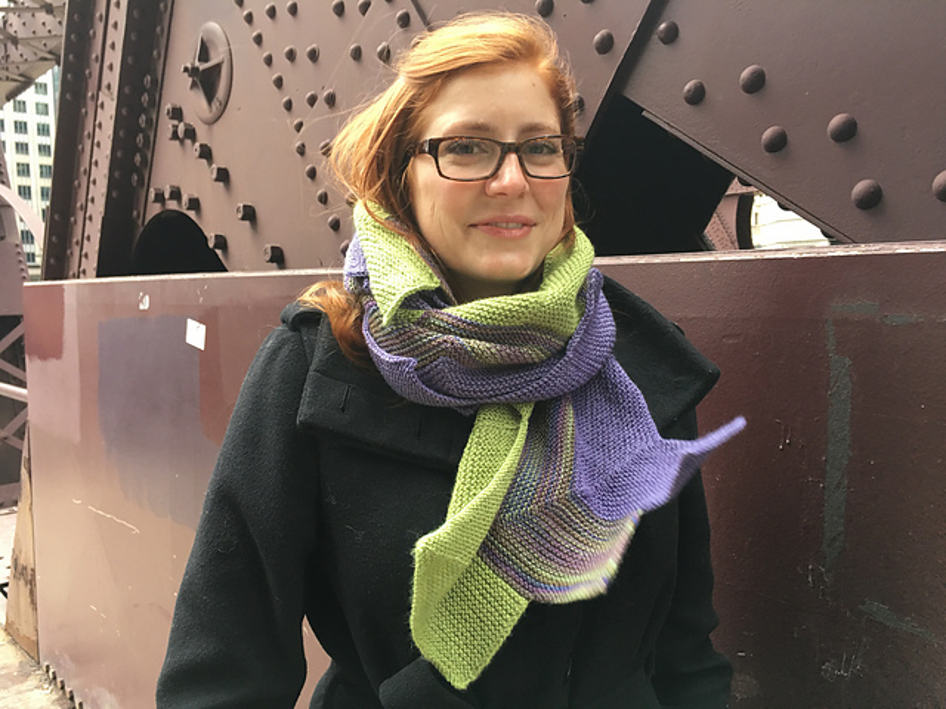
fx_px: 793
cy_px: 354
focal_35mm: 29
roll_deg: +1.1
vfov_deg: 48.2
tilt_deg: -2.3
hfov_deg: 61.7
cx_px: 473
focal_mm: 4.15
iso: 40
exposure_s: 1/30
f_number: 2.2
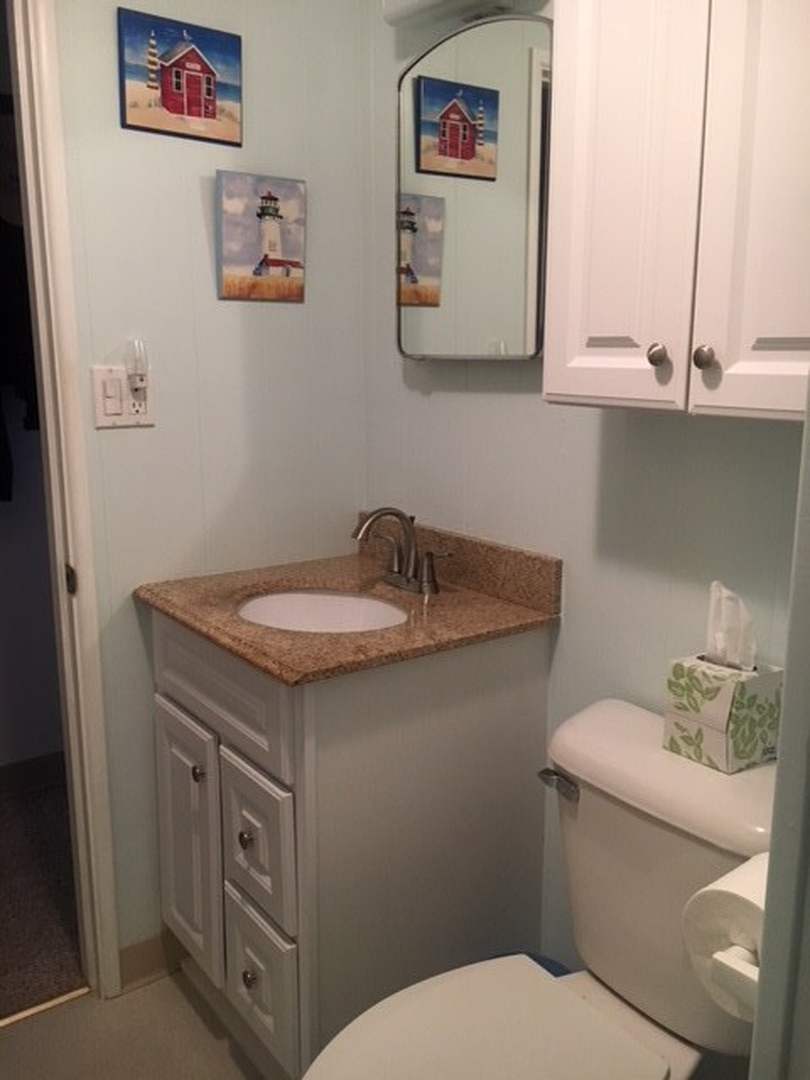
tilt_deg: -11.1
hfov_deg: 48.2
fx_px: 905
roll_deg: -0.7
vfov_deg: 61.7
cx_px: 405
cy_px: 540
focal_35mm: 29
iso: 125
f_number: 2.2
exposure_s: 1/30
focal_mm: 4.15
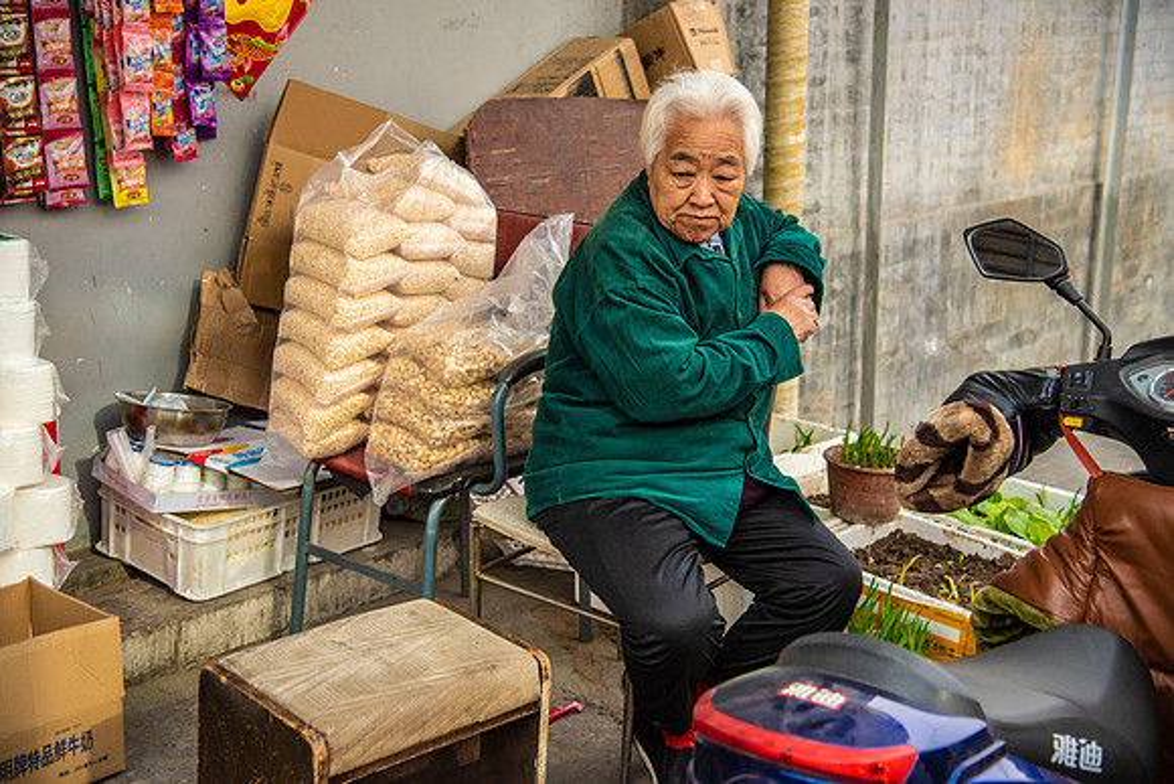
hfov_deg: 38.2
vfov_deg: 26.0
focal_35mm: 52
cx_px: 587
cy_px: 392
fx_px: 1696
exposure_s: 1/1600
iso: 500
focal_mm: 52
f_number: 4
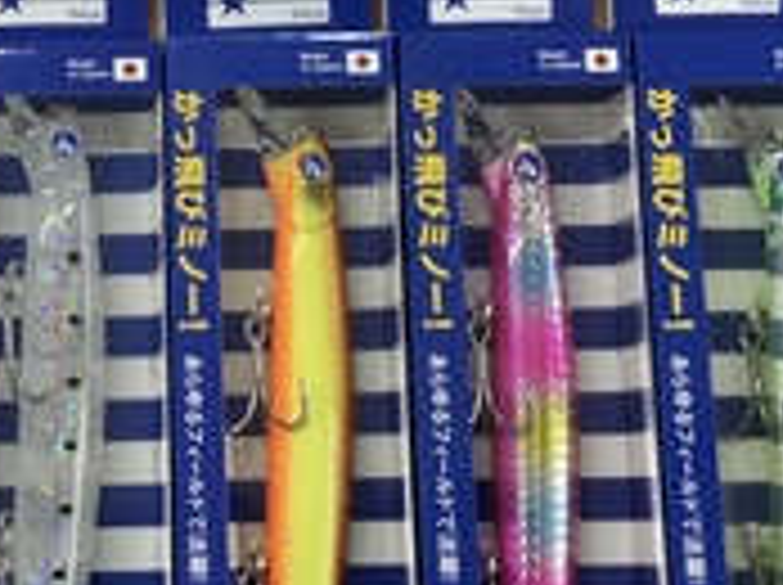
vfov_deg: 13.6
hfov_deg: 18.1
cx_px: 94
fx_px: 2417
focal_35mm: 107
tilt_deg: -77.7
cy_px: -14
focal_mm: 3.3
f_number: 2.4
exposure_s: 1/30
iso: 32
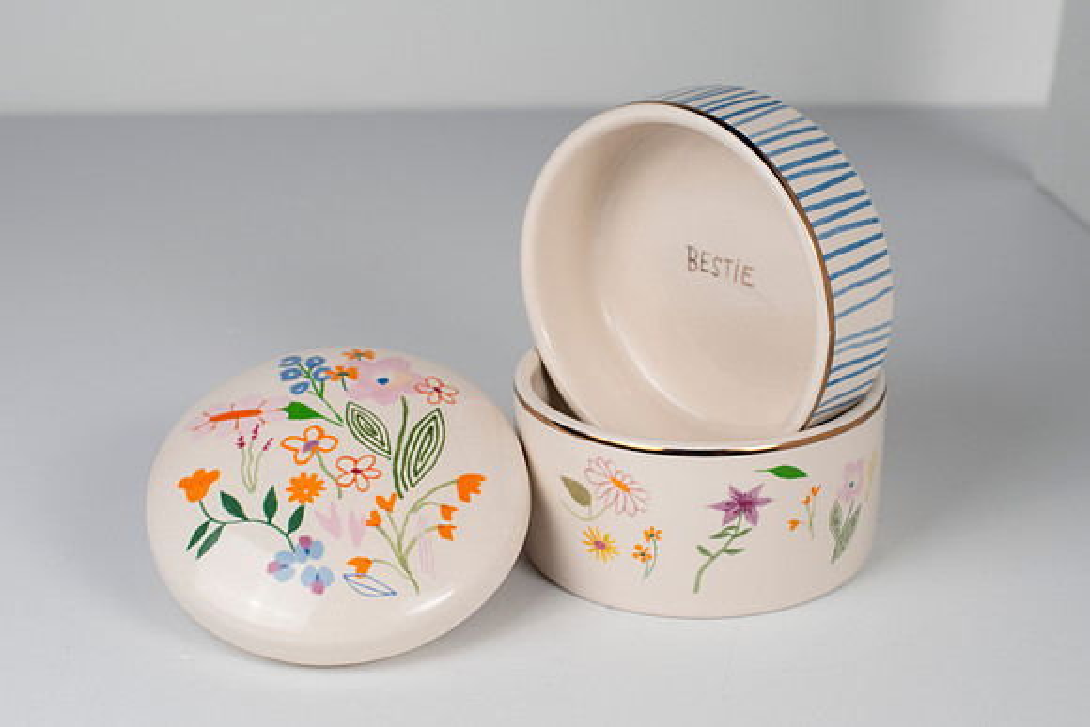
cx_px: 605
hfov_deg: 30.9
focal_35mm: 65
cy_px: 412
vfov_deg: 20.9
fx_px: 1969
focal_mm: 50
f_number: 9
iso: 200
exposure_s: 1/200
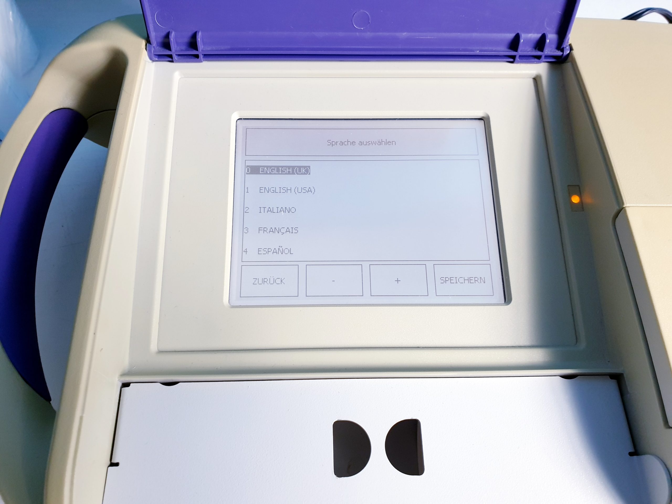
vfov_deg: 53.1
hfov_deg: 67.3
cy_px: 252
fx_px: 505
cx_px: 336
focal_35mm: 26
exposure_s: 1/50
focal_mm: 4.3
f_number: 2.4
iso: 125
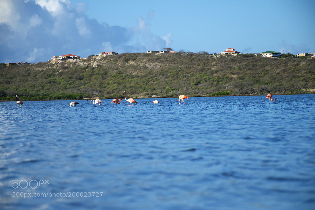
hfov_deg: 14.4
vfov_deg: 9.6
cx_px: 158
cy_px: 105
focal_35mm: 142
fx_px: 1247
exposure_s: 1/3200
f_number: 6.3
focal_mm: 95
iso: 800
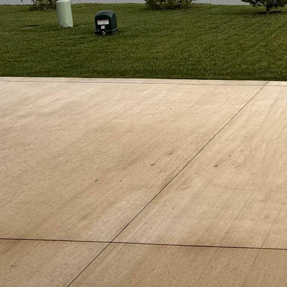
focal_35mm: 42
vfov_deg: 35.0
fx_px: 394
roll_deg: +0.4
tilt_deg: -5.6
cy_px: -21
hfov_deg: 30.4
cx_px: 385
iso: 50
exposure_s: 1/734
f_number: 2.2
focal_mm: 2.22
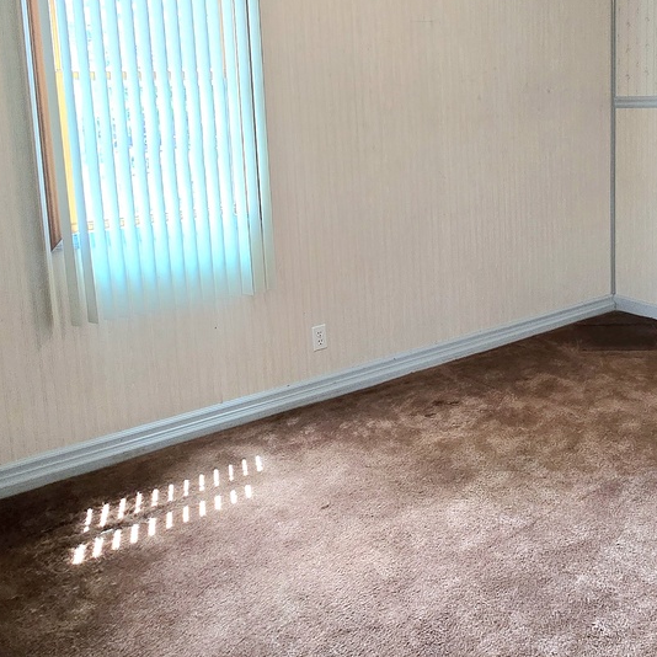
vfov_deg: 50.9
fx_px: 666
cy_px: 186
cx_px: 459
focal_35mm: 31
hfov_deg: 51.2
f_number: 2.2
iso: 250
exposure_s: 1/60.2
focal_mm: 2.2
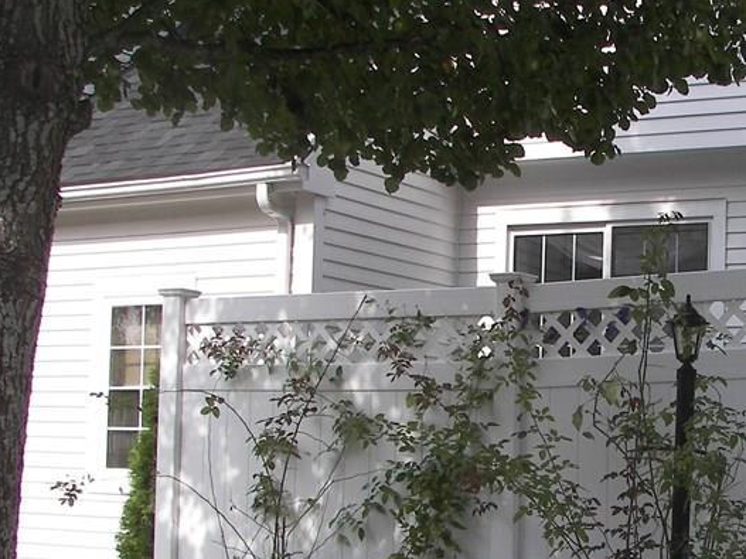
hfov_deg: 27.2
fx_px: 1508
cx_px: 595
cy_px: 347
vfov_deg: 21.0
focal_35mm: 70
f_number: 2.8
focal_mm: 6
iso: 50
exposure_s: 1/640
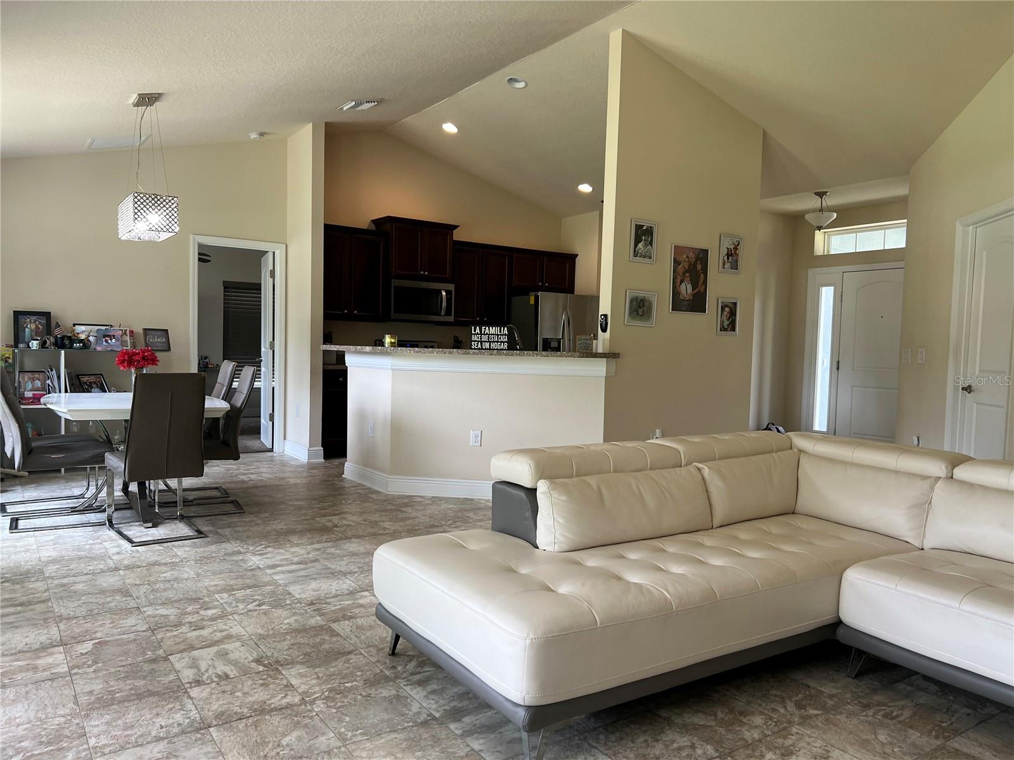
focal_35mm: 26
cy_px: 380
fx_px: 762
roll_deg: -1.0
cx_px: 507
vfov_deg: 53.1
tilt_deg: -3.1
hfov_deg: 67.3
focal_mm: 5.7
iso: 80
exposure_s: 1/121
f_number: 1.5
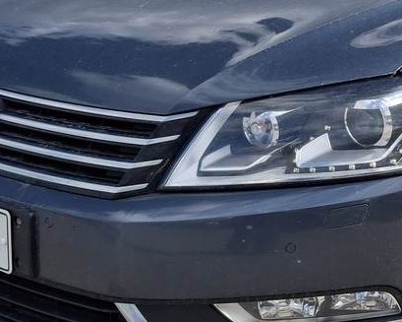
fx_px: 1023
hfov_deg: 21.5
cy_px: 159
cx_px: 402
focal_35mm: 86
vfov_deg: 17.9
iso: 25
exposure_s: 1/1148
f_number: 1.8
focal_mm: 4.69
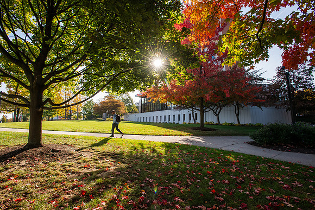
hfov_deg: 93.3
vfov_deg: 70.5
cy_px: 105
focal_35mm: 17
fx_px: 149
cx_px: 158
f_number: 11
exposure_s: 1/200
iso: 320
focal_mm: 17
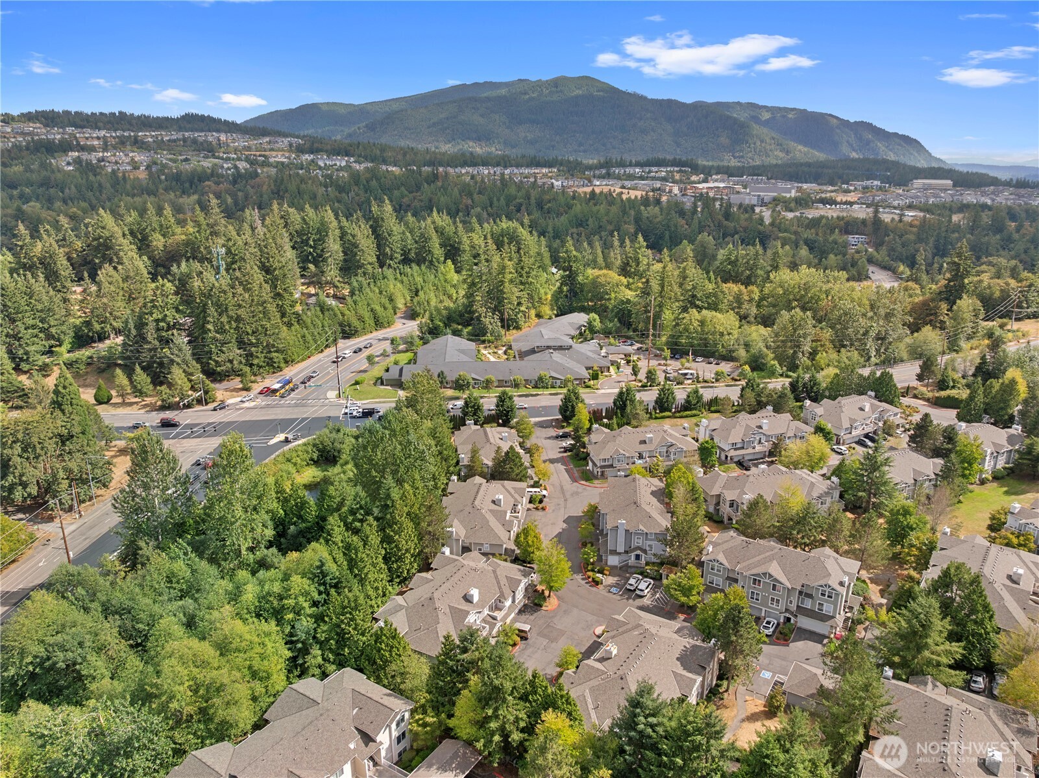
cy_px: 389
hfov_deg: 71.6
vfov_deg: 56.7
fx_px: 720
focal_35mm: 24
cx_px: 520
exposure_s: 1/1000
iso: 150
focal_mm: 12.29
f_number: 2.8
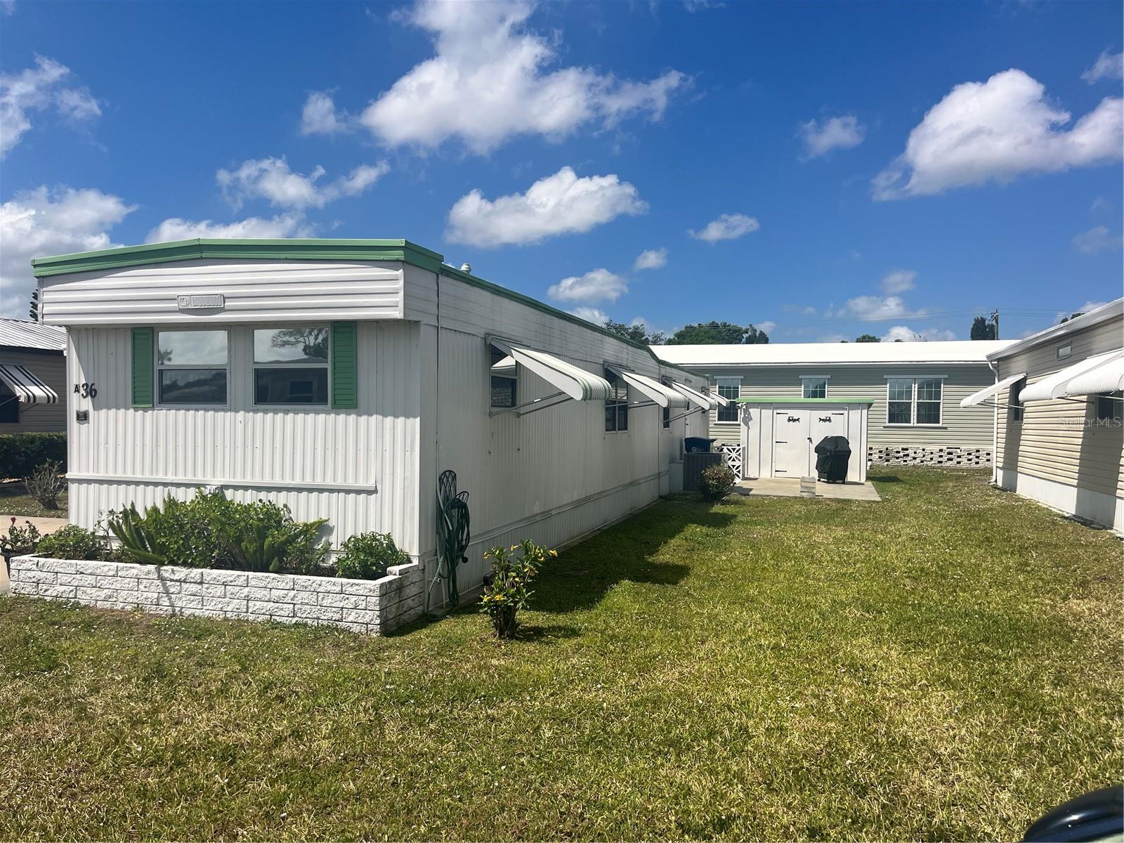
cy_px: 422
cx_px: 562
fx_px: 844
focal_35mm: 26
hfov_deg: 67.3
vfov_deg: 53.1
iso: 50
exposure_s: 1/6494
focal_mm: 5.1
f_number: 1.6
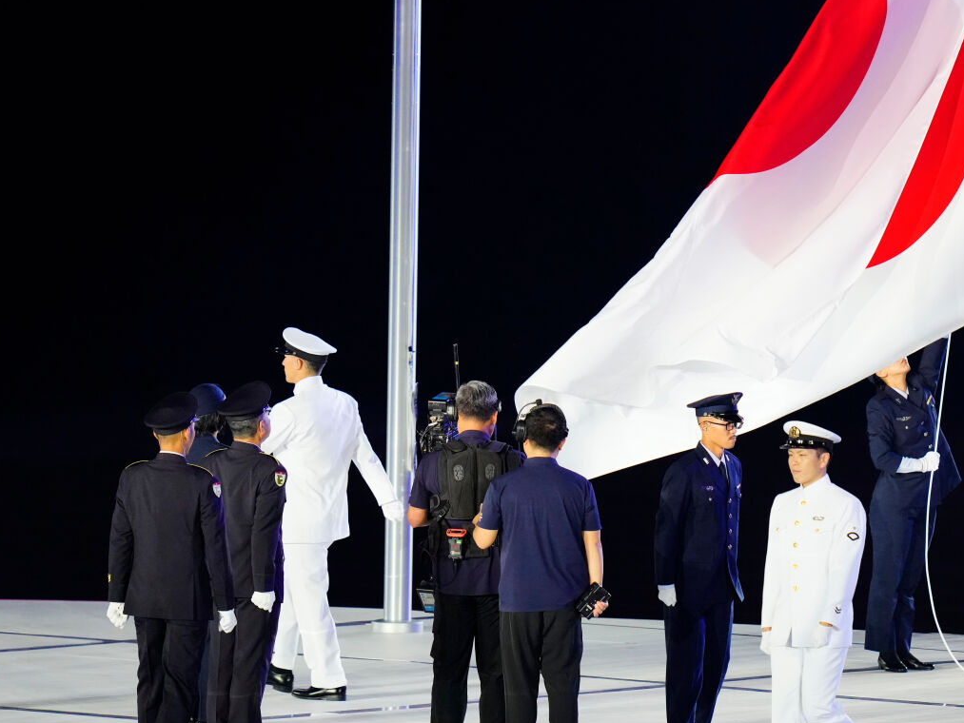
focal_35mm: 669
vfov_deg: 2.2
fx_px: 18633
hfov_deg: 3.0
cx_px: 743
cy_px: 250
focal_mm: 400
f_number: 4
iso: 3200
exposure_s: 1/500
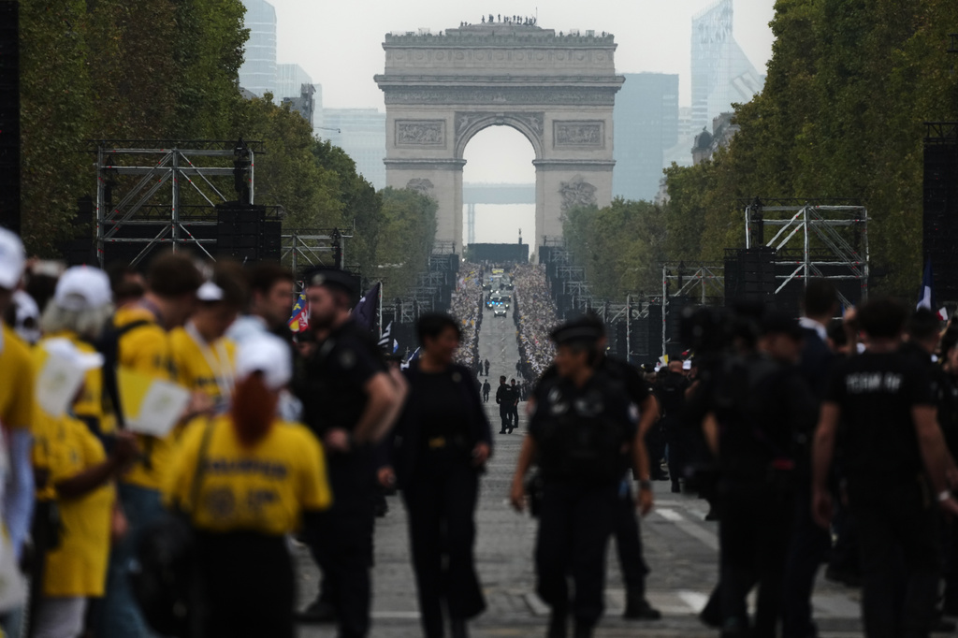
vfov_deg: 3.4
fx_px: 10640
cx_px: 479
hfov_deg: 5.2
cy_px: 319
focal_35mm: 400
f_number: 8
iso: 1250
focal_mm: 400
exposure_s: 1/1600
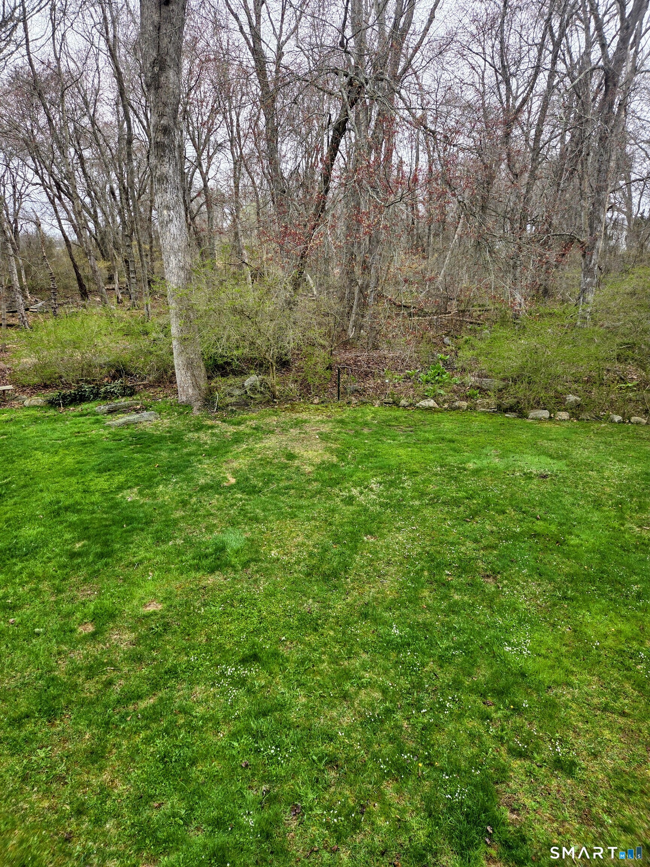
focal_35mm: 23
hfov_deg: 58.9
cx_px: 325
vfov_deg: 73.9
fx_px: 576
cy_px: 434
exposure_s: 1/180
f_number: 1.8
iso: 50
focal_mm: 5.4
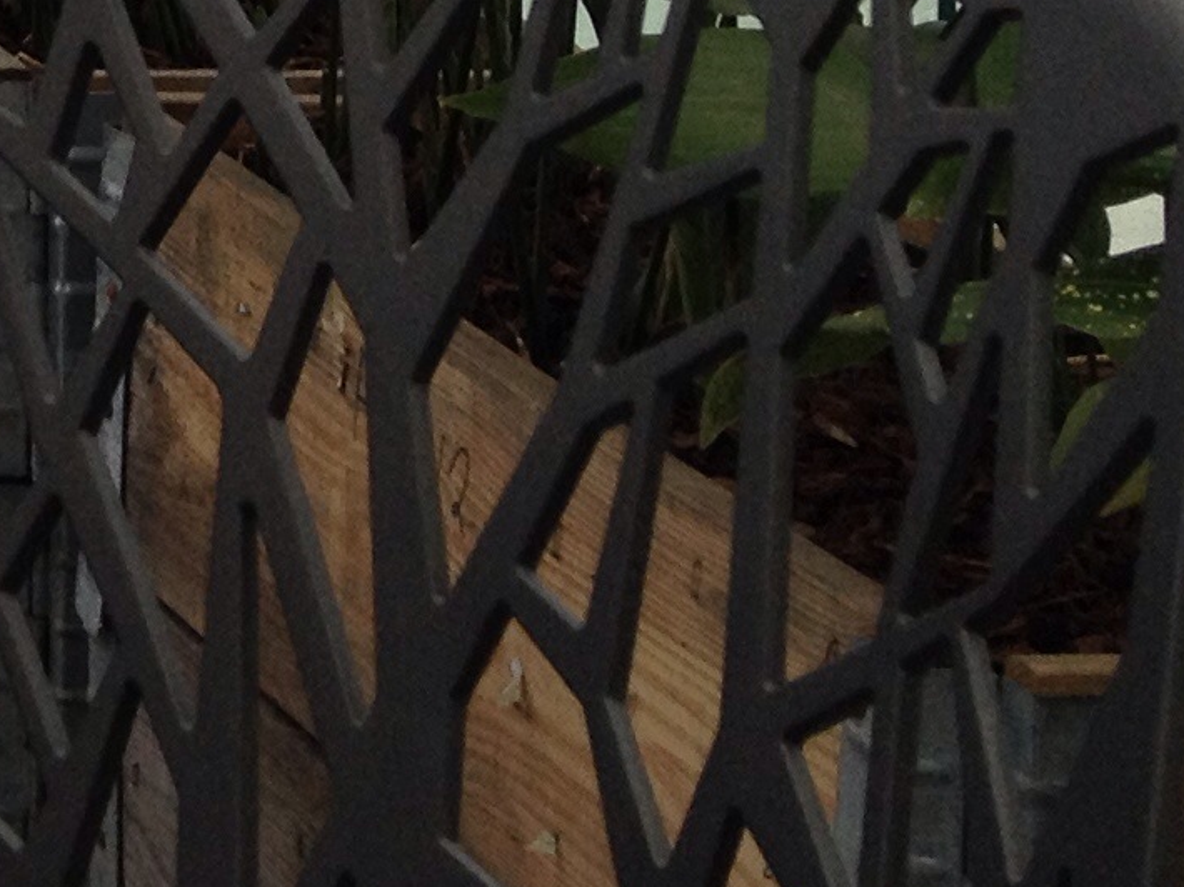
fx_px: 5505
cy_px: -840
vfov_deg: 8.7
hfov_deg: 11.0
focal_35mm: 161
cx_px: -1276
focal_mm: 4.28
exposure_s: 1/681
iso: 50
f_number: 2.4
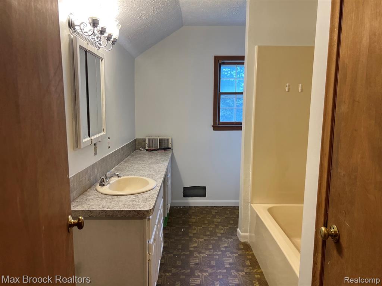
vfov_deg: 53.1
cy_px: 143
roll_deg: +0.1
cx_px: 191
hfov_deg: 67.3
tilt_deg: -9.2
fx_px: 287
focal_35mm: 26
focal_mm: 5.7
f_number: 1.5
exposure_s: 1/120
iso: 100
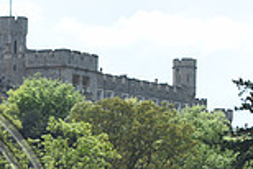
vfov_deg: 3.7
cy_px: 218
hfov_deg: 5.5
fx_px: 2589
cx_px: -128
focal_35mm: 368
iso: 220
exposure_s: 1/1250
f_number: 4.5
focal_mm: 98
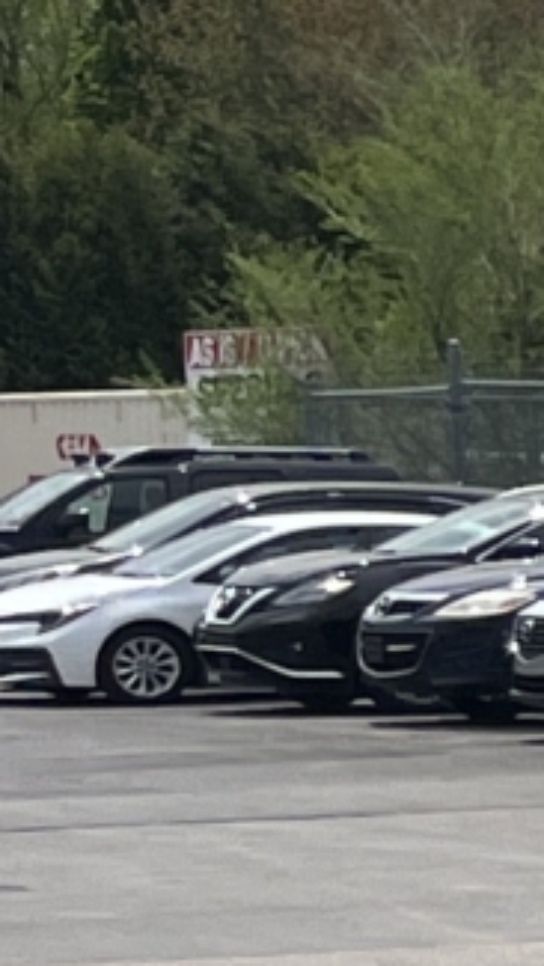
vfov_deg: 9.6
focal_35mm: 223
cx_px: 3737
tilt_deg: -4.6
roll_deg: +0.7
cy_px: 820
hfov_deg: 4.0
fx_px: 5714
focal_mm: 5.1
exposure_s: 1/6494
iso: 50
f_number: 1.6
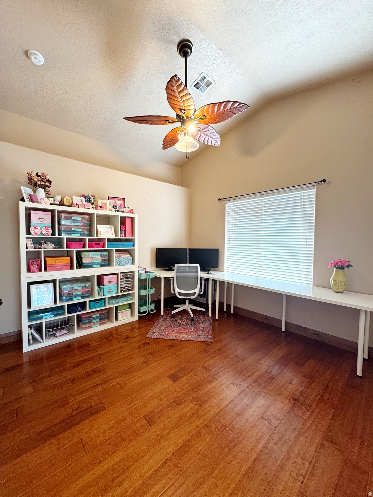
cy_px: 248
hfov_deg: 85.7
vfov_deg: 102.1
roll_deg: -0.6
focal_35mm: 14
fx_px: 201
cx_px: 186
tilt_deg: -3.0
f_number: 2.2
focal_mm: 2.22
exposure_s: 1/120
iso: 200
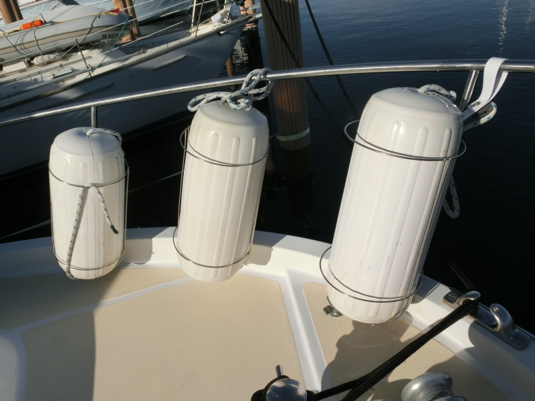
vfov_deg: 46.8
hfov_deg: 60.0
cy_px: 200
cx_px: 268
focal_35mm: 30
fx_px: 464
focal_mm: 5.36
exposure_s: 1/400
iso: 80
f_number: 8.9
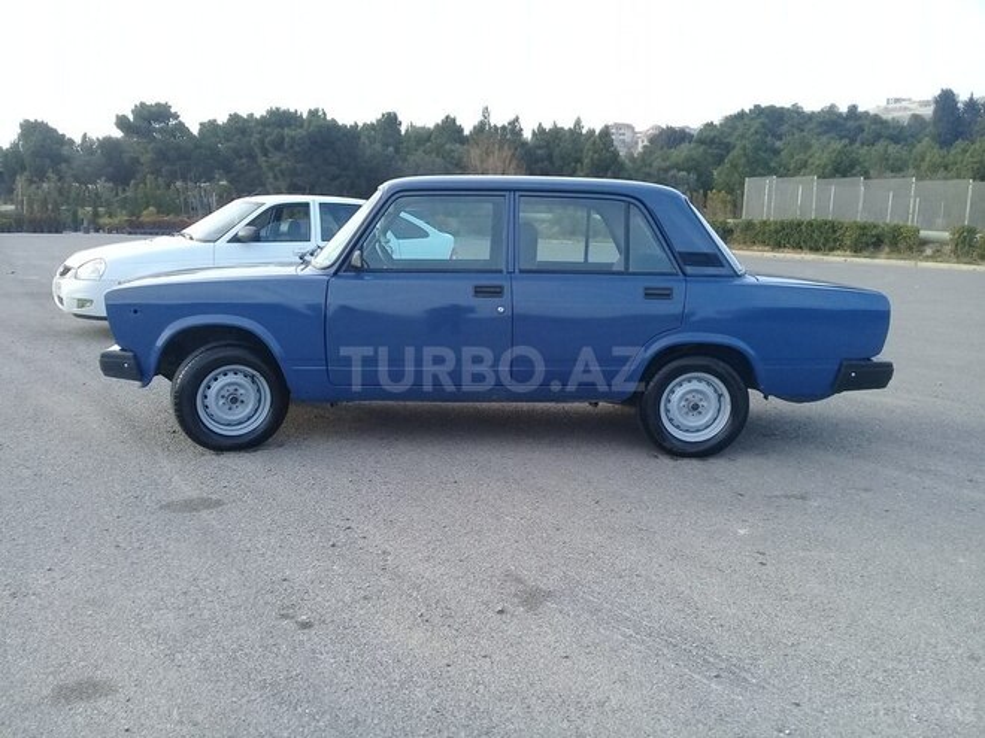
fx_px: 882
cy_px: 369
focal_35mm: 31
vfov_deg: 45.4
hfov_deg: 58.4
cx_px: 492
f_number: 2.2
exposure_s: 1/173
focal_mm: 3.3
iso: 50
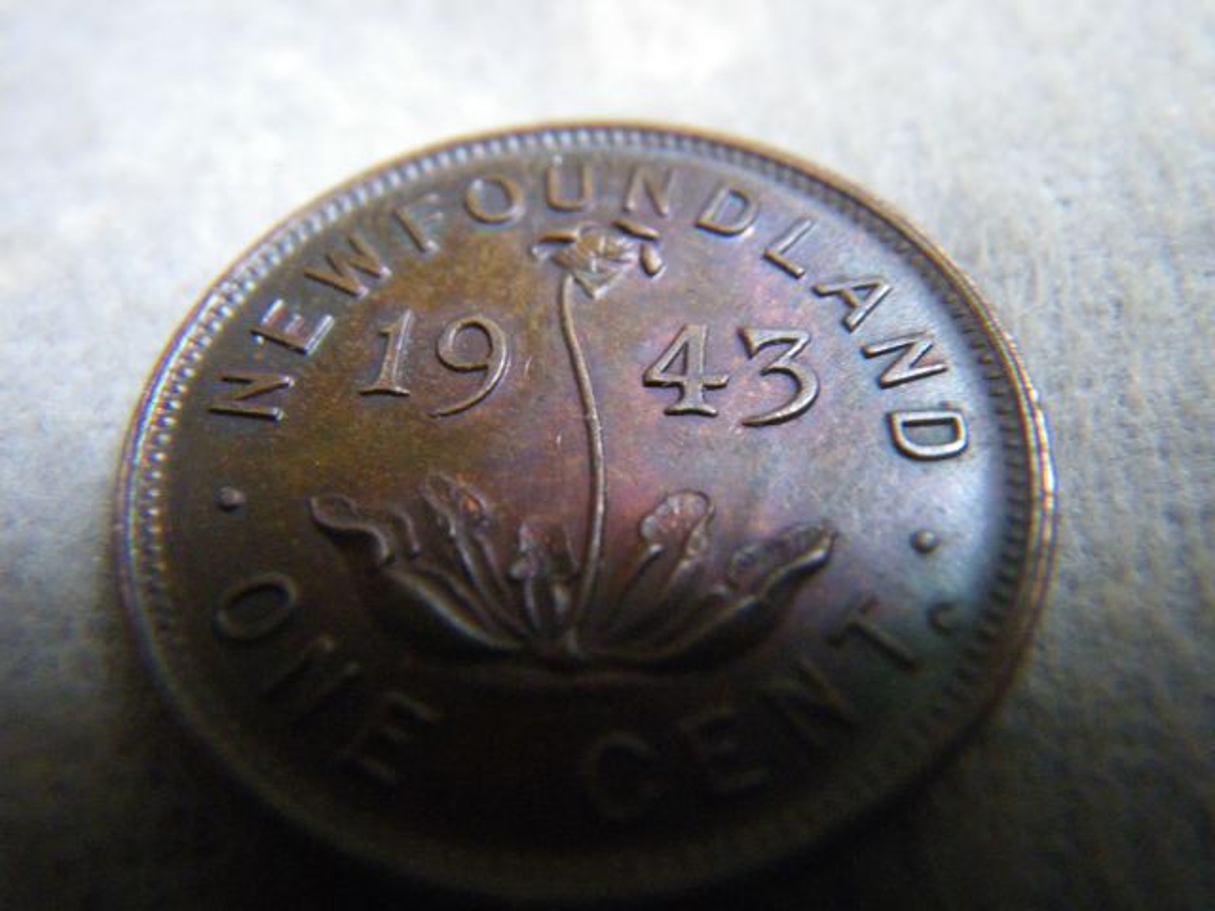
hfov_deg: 54.0
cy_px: 456
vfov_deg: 41.8
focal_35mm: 34
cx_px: 608
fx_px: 1193
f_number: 3.8
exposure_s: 1/13
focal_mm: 6.1
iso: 800
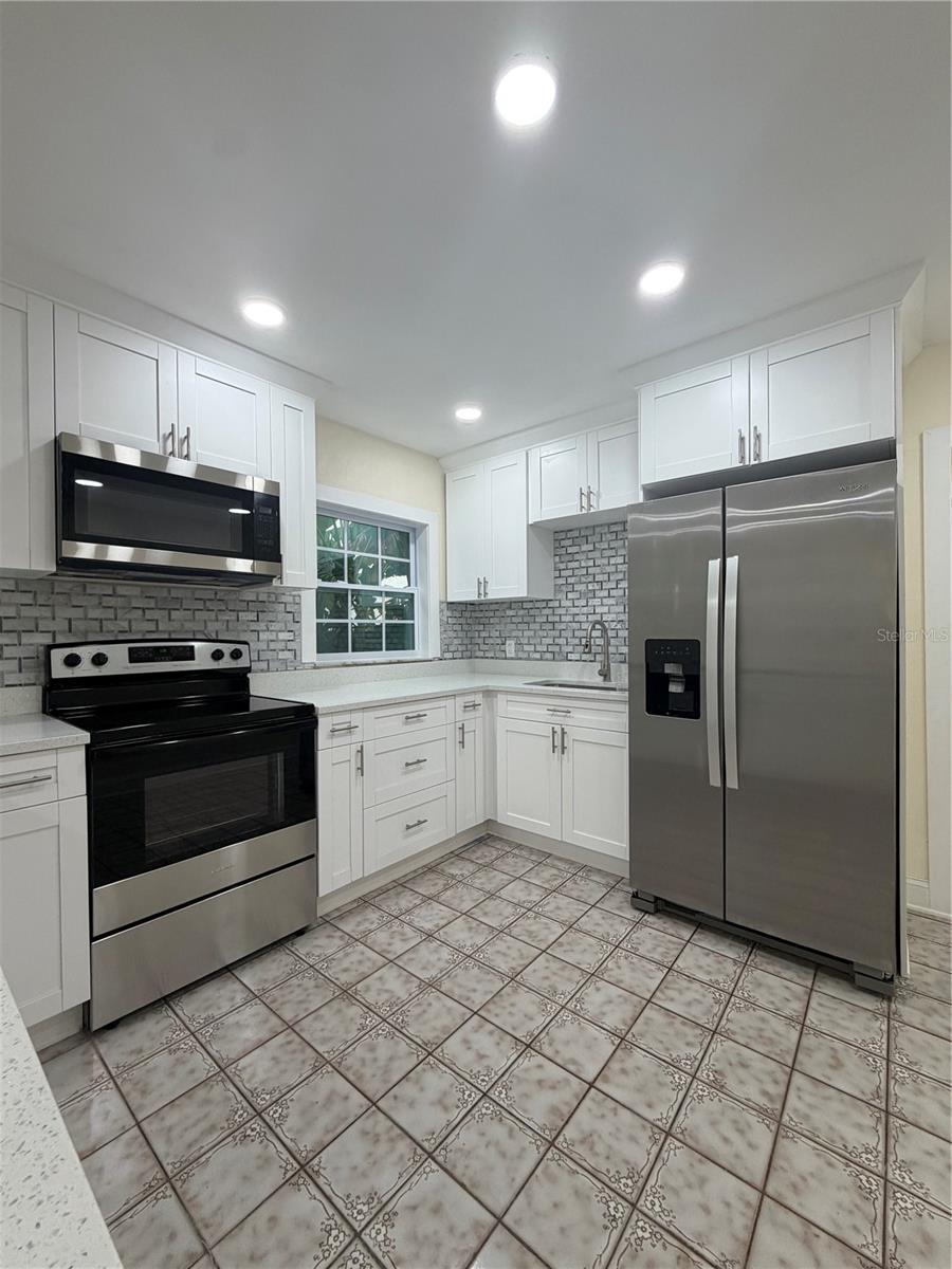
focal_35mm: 14
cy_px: 634
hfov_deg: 85.7
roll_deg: +0.0
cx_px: 476
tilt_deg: +0.4
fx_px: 513
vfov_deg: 102.1
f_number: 2.2
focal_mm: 2.22
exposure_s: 1/120
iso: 125
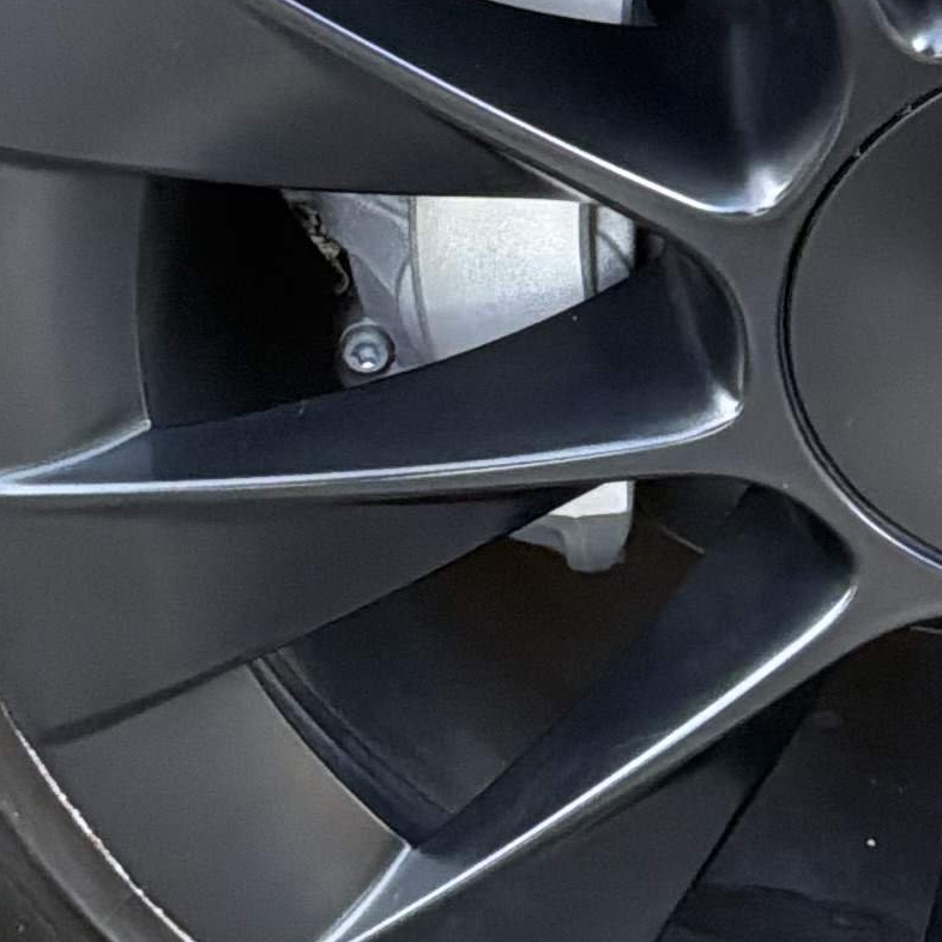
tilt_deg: -27.6
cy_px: -59
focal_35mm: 127
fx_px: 3910
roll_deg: -5.6
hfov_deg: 13.3
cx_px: 1185
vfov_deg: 13.5
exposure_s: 1/60
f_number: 1.8
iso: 125
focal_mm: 3
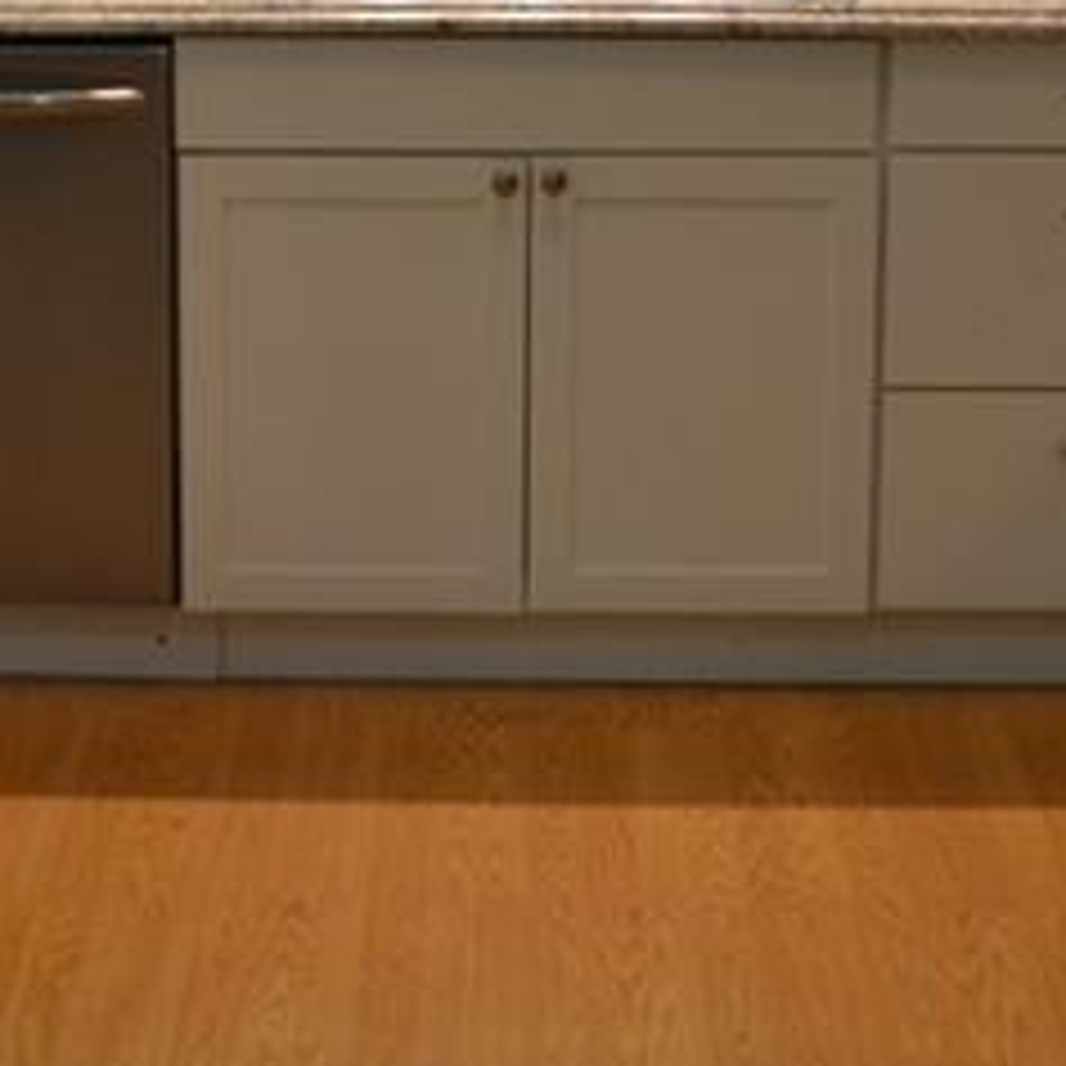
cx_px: 576
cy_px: 40
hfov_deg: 17.6
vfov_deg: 17.2
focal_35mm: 99
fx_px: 3449
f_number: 3.5
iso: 400
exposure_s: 1/40
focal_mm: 18
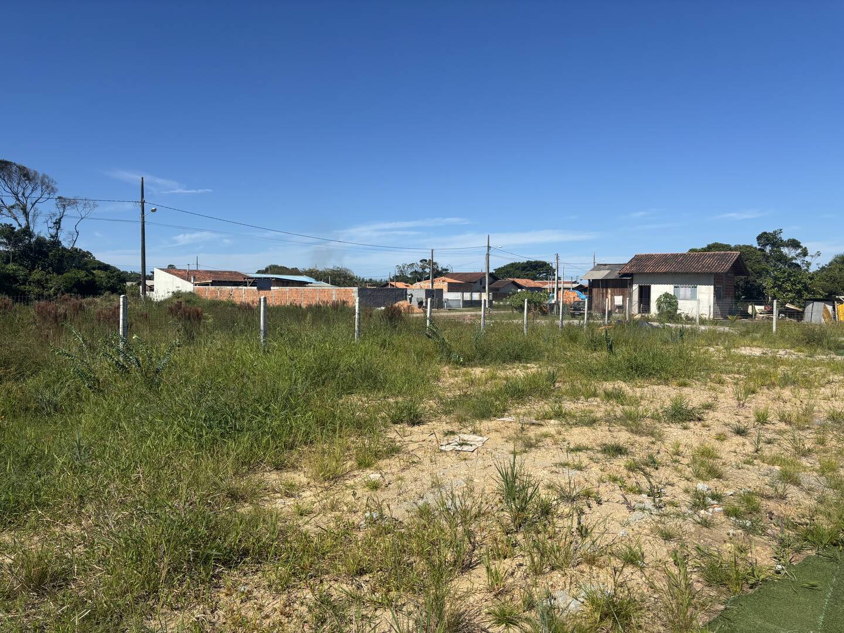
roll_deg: -0.7
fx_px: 634
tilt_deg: -2.7
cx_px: 422
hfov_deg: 67.3
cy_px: 316
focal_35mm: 26
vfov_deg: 53.1
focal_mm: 5.96
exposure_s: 1/4425
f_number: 1.6
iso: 50
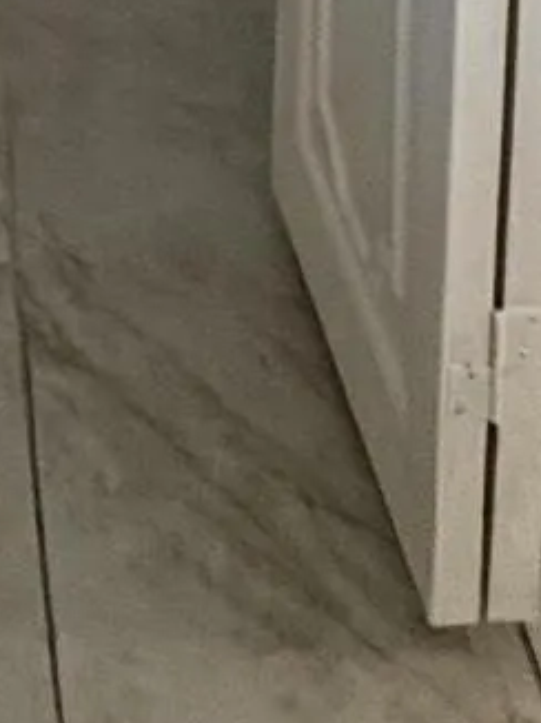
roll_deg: +3.1
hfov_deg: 16.0
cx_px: -208
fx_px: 1794
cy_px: -1253
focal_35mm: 86
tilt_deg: -4.4
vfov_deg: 12.8
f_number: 2.2
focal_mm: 2.22
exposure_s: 1/60
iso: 200
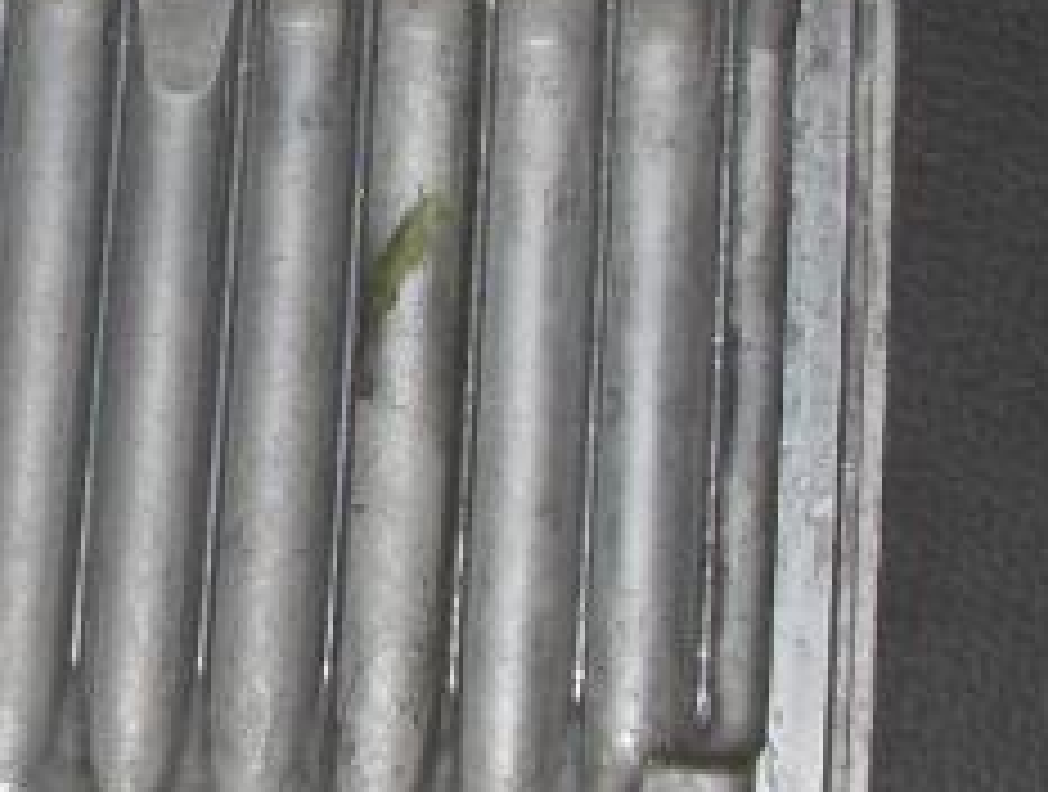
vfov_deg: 10.5
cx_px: -160
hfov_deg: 13.7
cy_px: -9
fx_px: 4249
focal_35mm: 140
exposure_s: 1/60
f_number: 5.09
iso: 100
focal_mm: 6.5
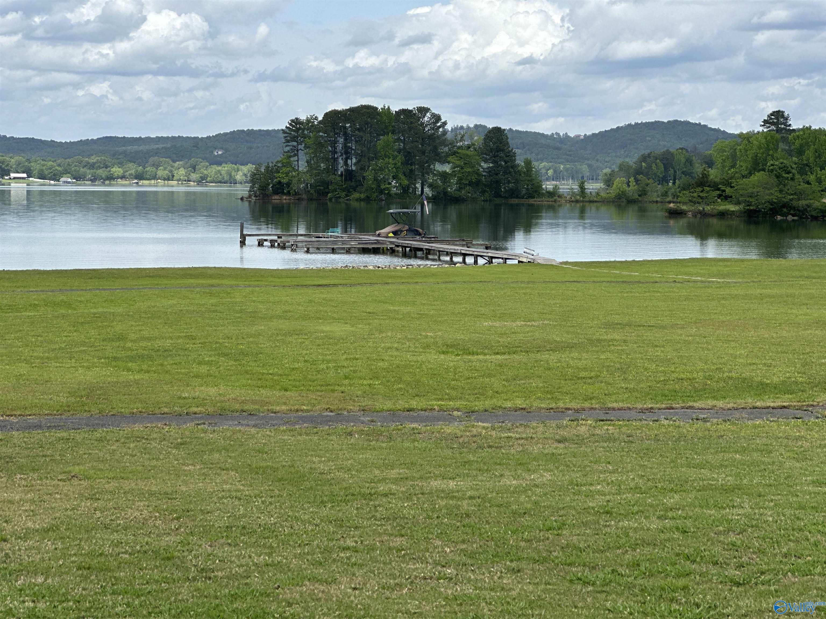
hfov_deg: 25.3
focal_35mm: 77
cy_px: 310
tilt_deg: -3.0
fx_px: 1837
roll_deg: -0.6
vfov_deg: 19.1
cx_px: 413
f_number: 2.8
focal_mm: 9
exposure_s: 1/573
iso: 32
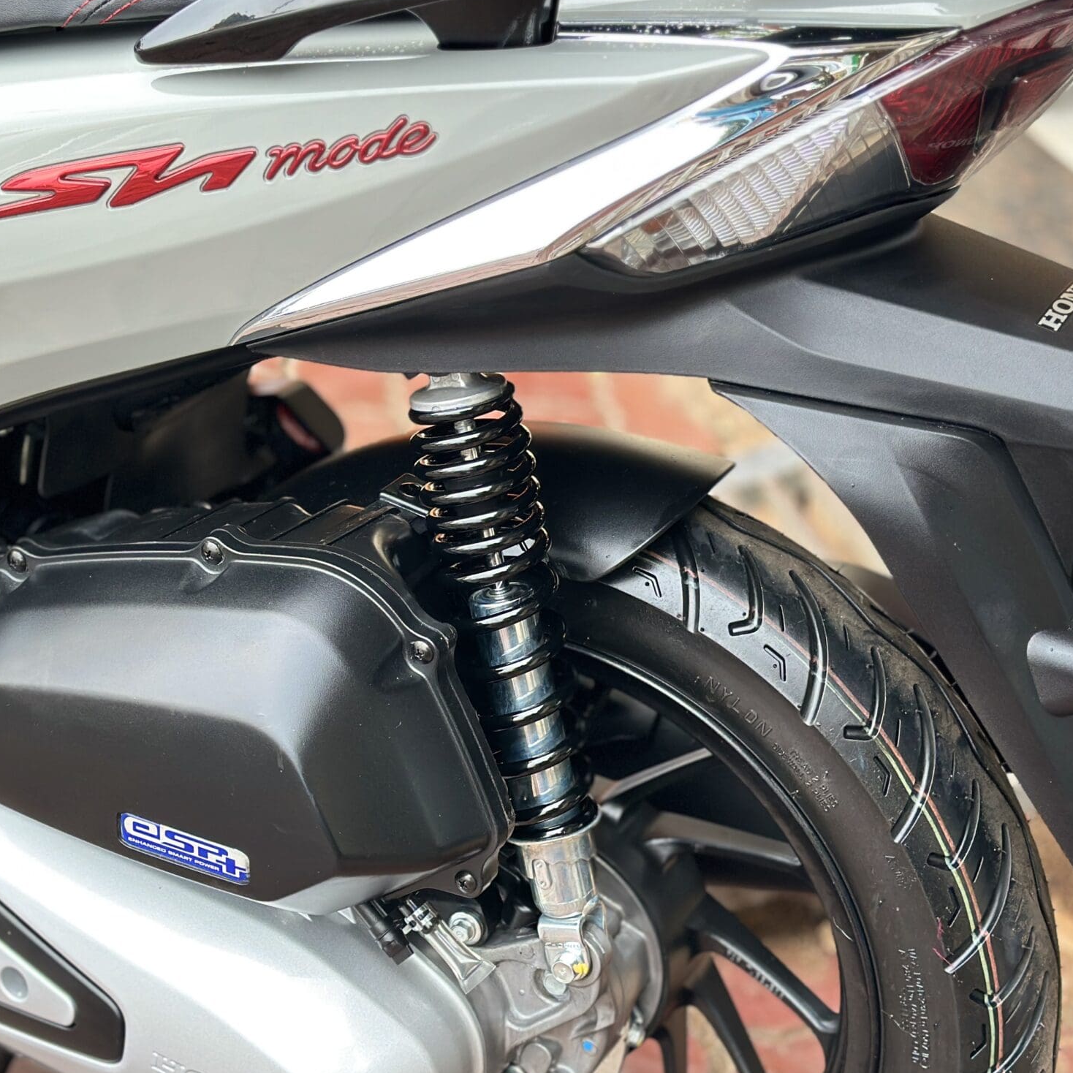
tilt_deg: -28.2
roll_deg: -4.8
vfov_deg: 23.3
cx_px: 368
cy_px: 625
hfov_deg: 23.3
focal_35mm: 74
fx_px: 2595
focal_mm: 6.86
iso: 80
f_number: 1.78
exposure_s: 1/315
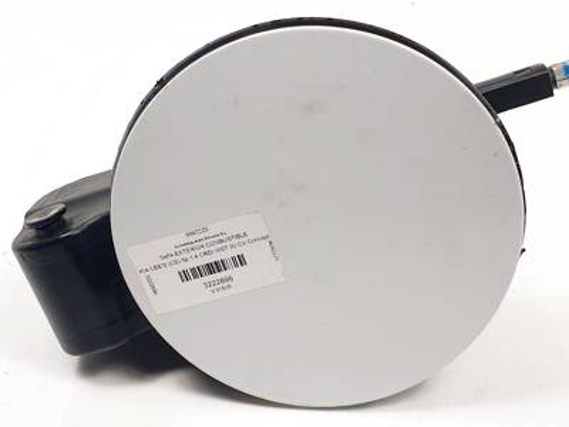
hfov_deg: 67.3
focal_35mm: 26
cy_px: 214
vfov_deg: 53.1
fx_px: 427
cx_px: 284
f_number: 2.4
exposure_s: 1/225
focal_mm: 4.3
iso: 50
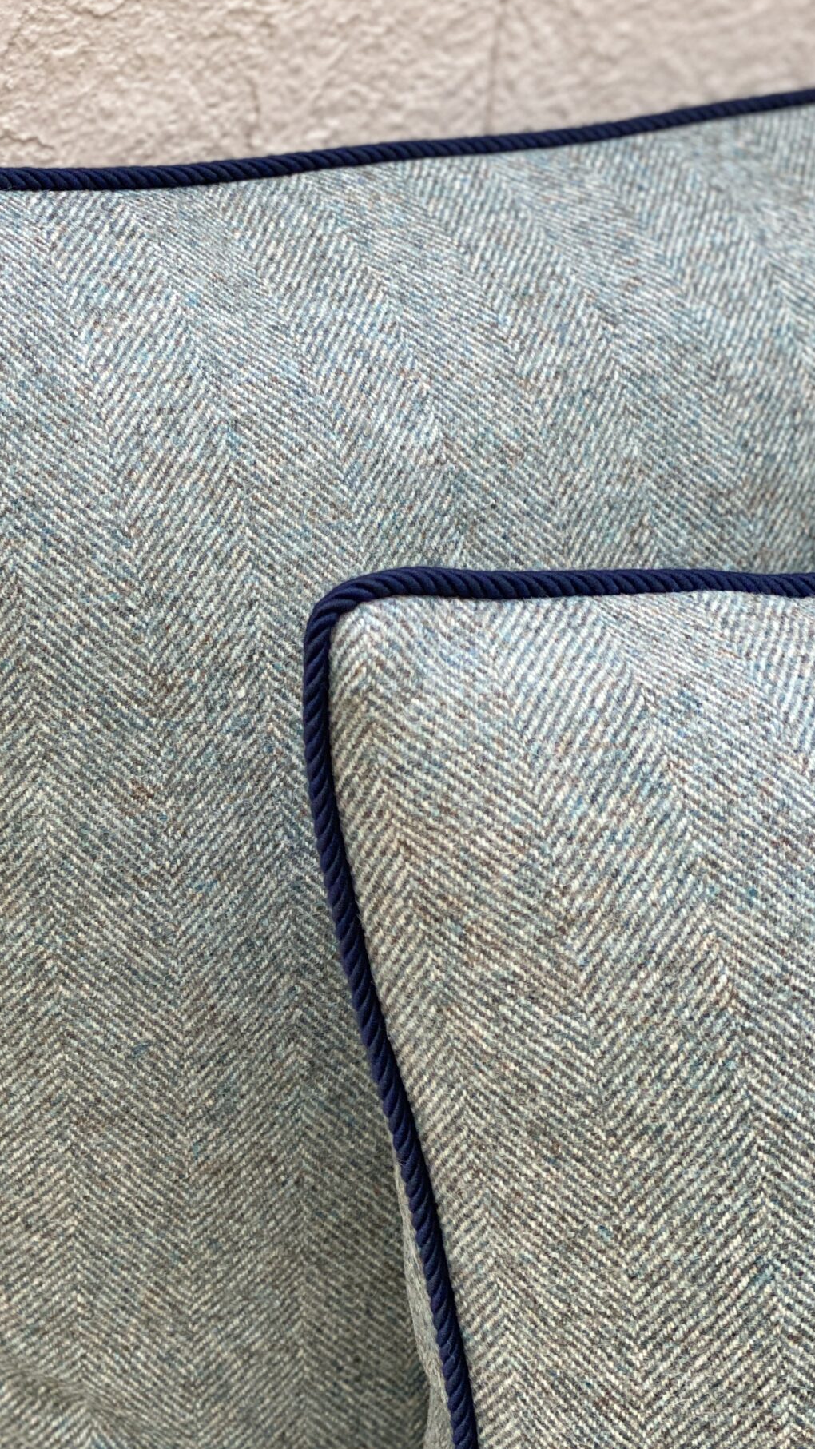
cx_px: 166
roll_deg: -4.6
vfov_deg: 26.5
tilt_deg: -28.5
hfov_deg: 15.0
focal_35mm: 80
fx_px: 3073
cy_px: 743
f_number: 2
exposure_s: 1/122
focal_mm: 6
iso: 125
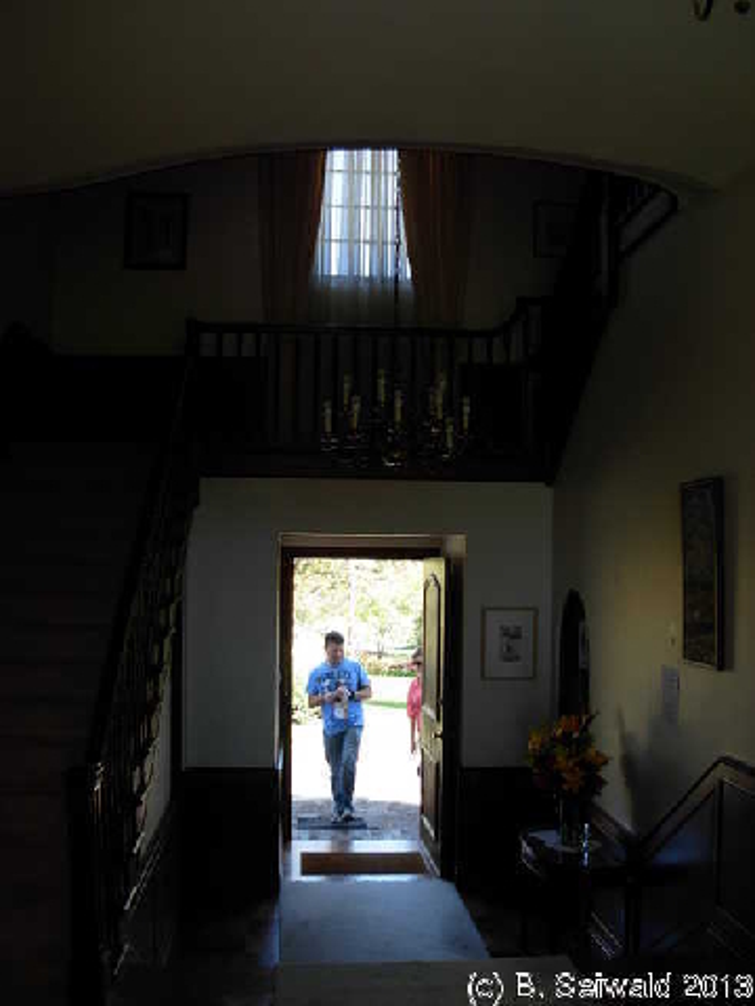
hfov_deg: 37.7
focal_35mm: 38
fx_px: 1105
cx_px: 378
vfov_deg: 49.0
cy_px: 503
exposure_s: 1/82.9
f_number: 2.9
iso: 79
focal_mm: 6.3
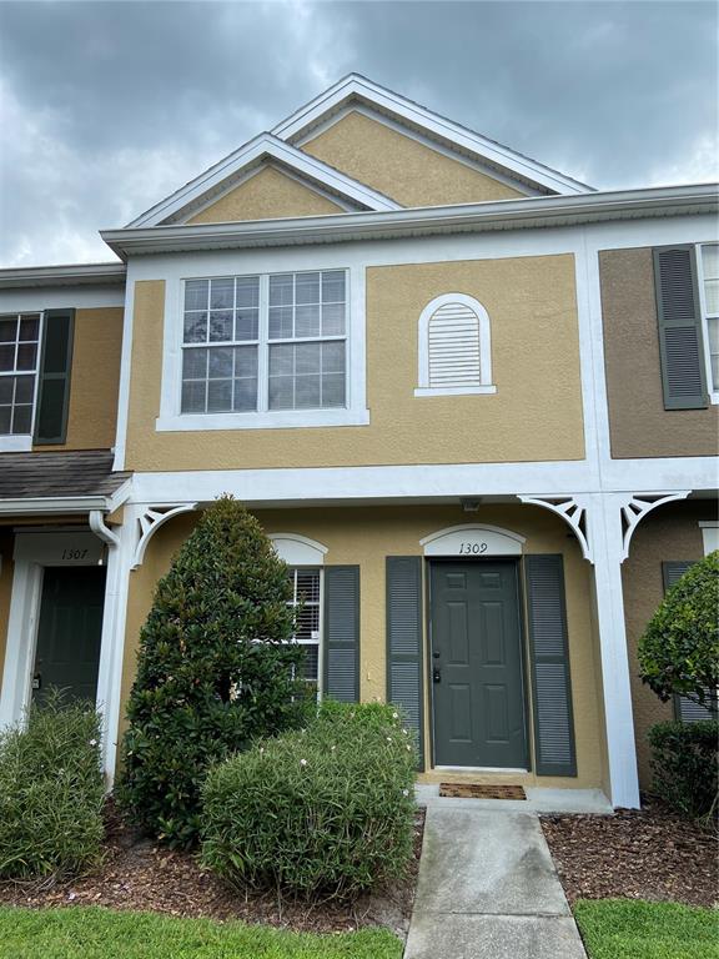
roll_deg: -0.2
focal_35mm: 26
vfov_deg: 67.3
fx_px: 720
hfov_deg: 53.1
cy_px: 480
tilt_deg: +11.8
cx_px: 360
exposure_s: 1/1124
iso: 32
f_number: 1.8
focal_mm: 4.25
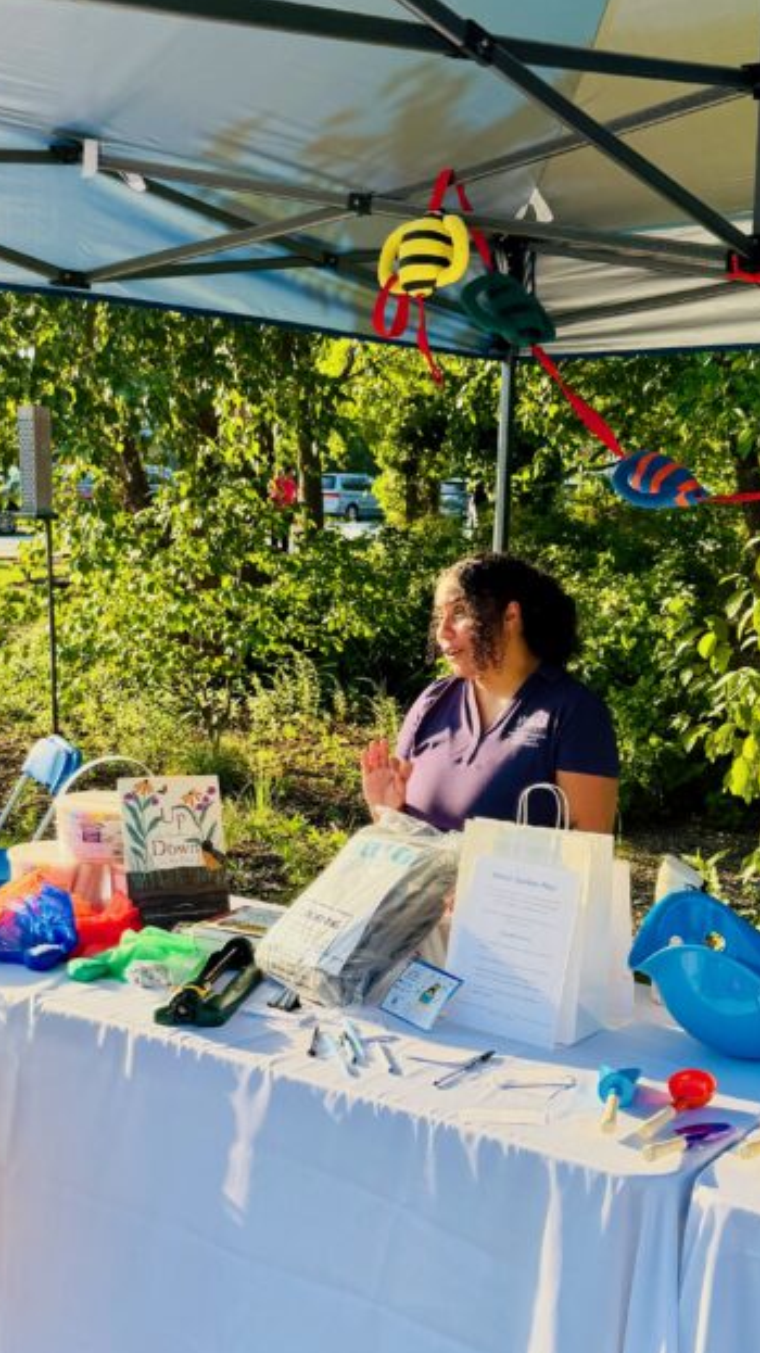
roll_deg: -2.6
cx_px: 493
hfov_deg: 27.6
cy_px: 708
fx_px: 1542
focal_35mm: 43
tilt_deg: -8.0
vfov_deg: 47.4
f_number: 1.78
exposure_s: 1/878
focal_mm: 6.76
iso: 80
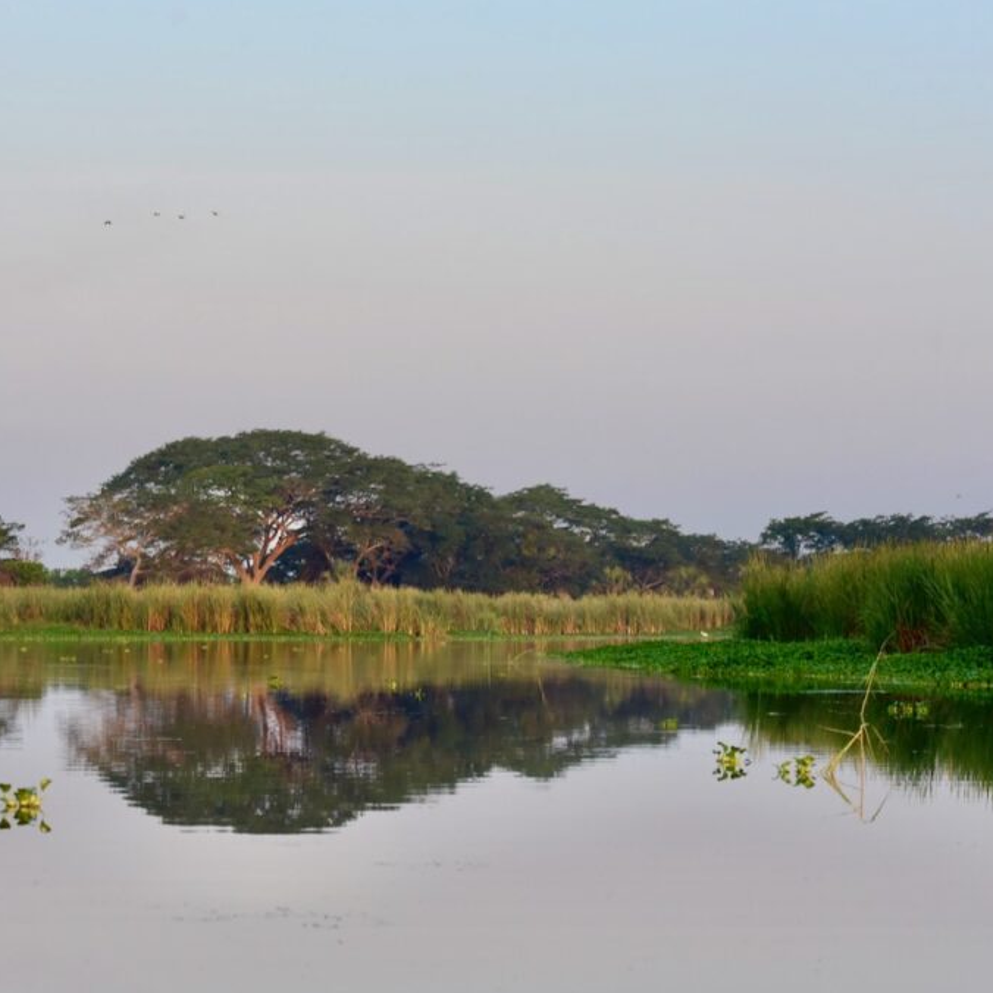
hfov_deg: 16.9
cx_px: 372
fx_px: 3343
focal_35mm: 103
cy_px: 497
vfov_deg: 16.9
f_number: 8
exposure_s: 1/1250
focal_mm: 80
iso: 2000
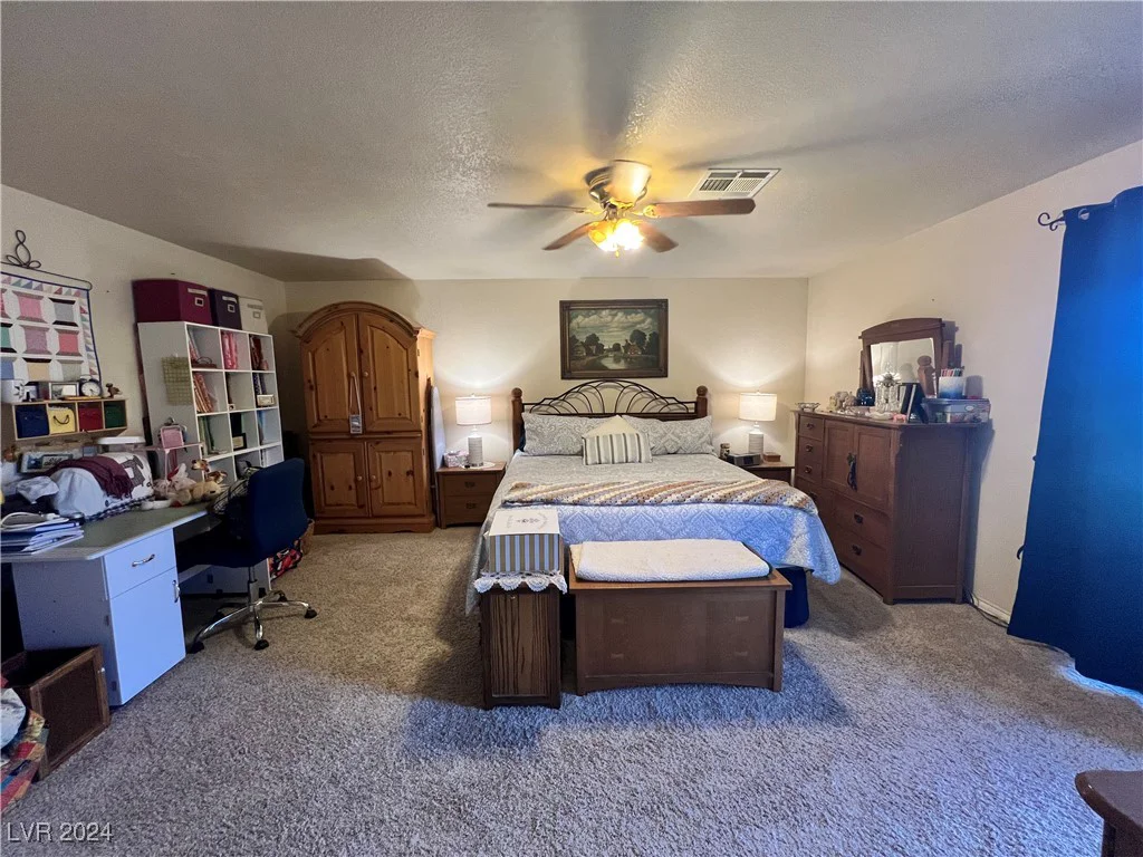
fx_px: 429
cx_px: 572
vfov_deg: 89.9
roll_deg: +0.4
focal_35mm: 13
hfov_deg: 106.2
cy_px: 428
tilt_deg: -7.4
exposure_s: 1/60
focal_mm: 1.57
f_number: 1.8
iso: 250
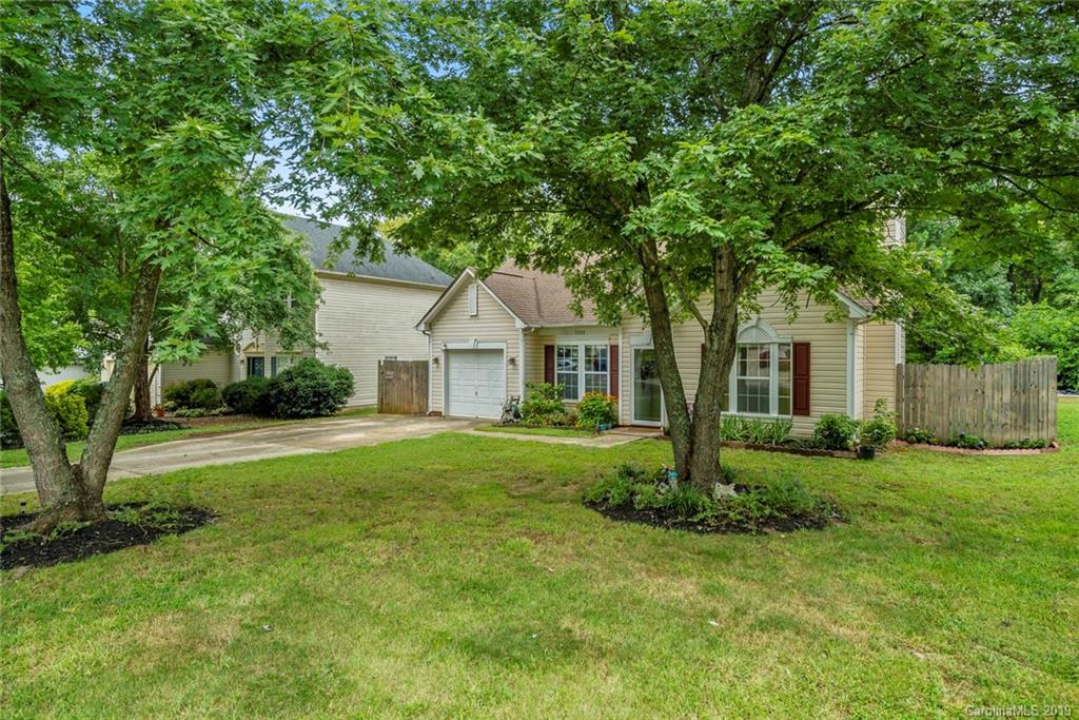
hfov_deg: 86.9
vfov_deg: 64.6
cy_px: 360
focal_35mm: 19
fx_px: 570
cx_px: 540
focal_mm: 19
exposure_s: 1/200
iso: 100
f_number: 8
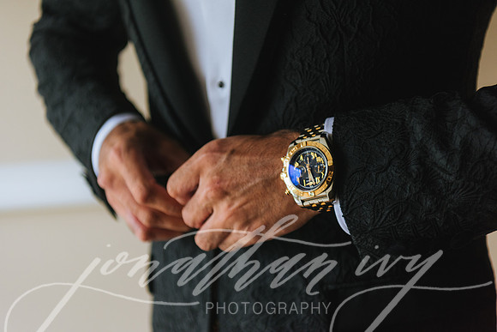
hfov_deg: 28.8
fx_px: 967
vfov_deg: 19.5
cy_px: 166
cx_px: 248
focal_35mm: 70
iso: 1000
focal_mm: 70
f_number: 3.2
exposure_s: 1/200
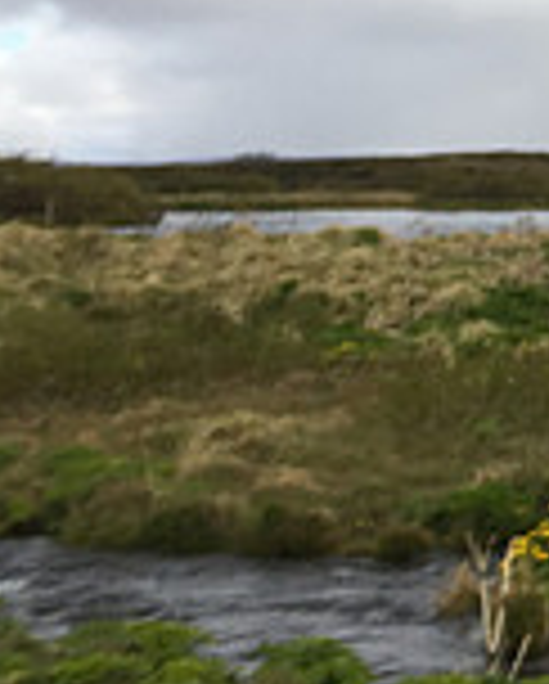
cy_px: 173
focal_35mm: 108
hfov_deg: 12.3
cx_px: 1179
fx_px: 2189
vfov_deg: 17.7
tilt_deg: -1.5
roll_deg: -0.4
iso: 25
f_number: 2.2
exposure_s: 1/1183
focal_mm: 4.15
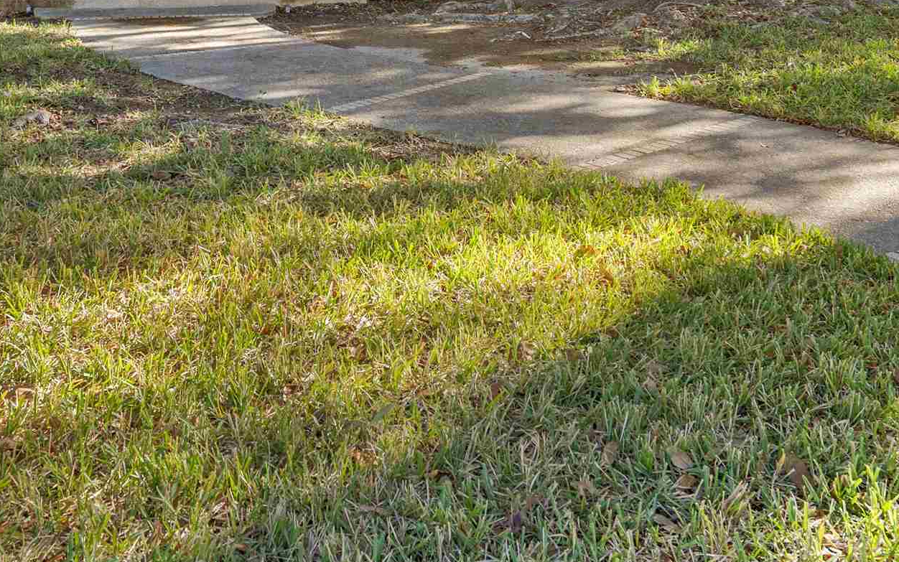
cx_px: 337
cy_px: -88
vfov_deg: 26.0
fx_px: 1103
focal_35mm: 45
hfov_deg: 44.0
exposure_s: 1/60
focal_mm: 18
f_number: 6.3
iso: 200
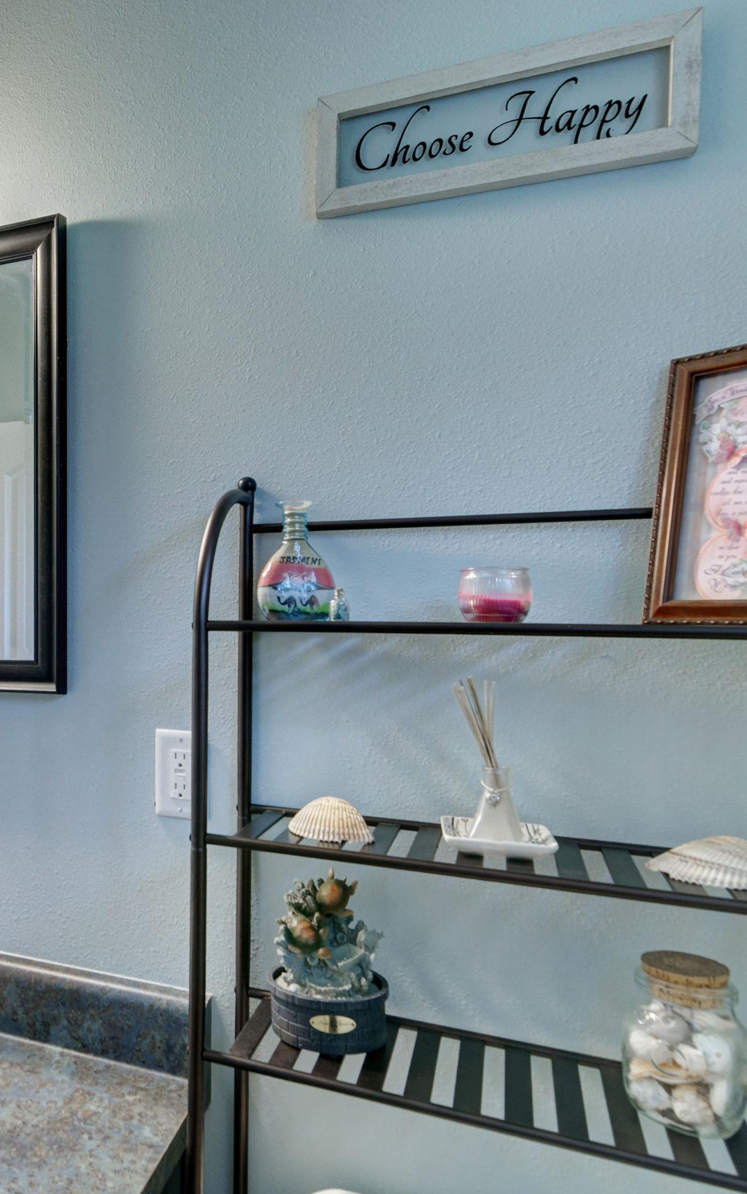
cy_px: 605
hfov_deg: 44.3
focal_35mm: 25
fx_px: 814
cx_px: 57
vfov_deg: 72.5
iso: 400
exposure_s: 1/60
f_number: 8
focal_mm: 11
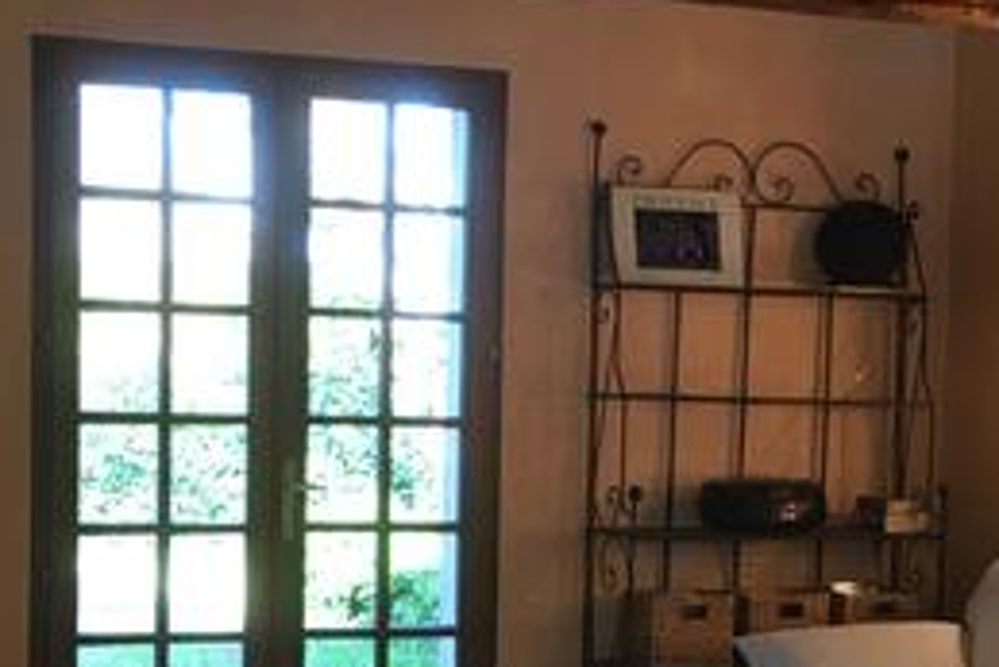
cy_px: 524
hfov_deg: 21.6
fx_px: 2582
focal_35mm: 93
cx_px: 825
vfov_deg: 14.6
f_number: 2.2
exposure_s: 1/33
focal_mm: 4.15
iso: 50
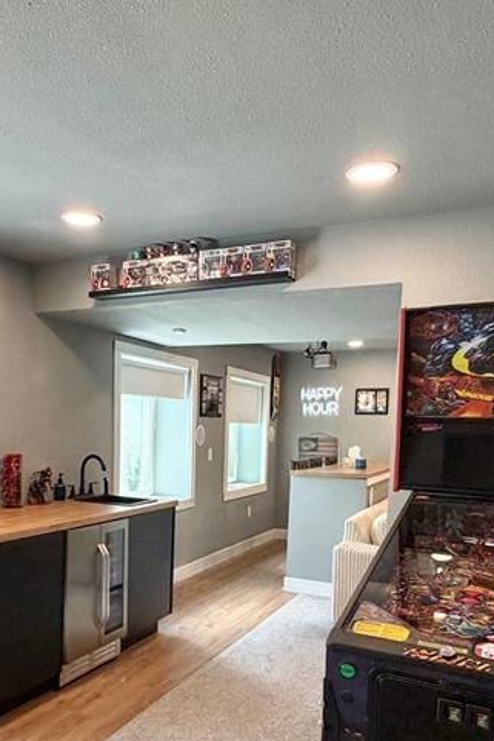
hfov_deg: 41.9
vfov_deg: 58.9
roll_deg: -1.1
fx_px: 638
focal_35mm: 31
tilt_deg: -5.7
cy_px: 492
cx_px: 171
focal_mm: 2.22
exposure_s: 1/120
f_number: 2.2
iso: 320
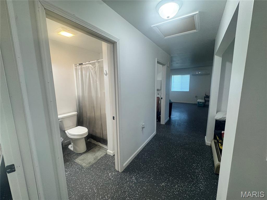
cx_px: 134
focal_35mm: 14
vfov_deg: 85.7
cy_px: 100
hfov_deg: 102.1
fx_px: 108
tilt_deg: -10.2
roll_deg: +0.6
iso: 160
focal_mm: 2.22
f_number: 2.2
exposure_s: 1/120
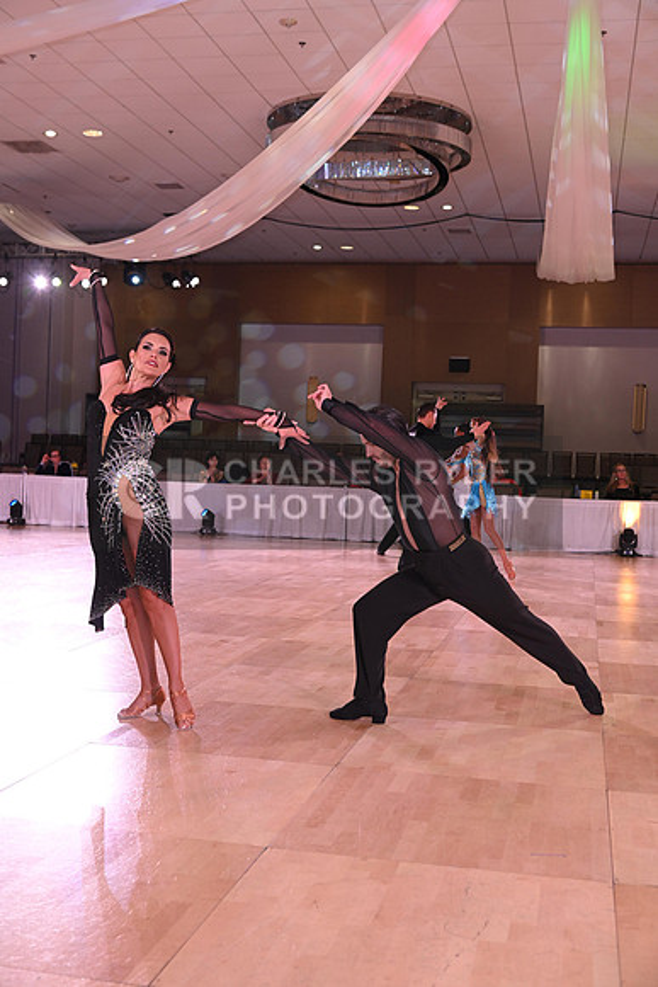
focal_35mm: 40
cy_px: 494
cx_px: 329
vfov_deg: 48.4
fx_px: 1096
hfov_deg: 33.4
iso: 1000
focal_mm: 40
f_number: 5.6
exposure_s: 1/200
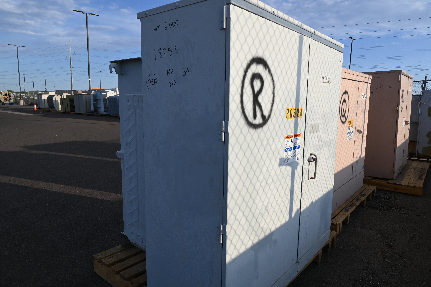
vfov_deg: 53.1
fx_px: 287
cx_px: 216
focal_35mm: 24
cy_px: 144
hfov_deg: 73.7
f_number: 7.1
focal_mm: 16
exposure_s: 1/320
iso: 100
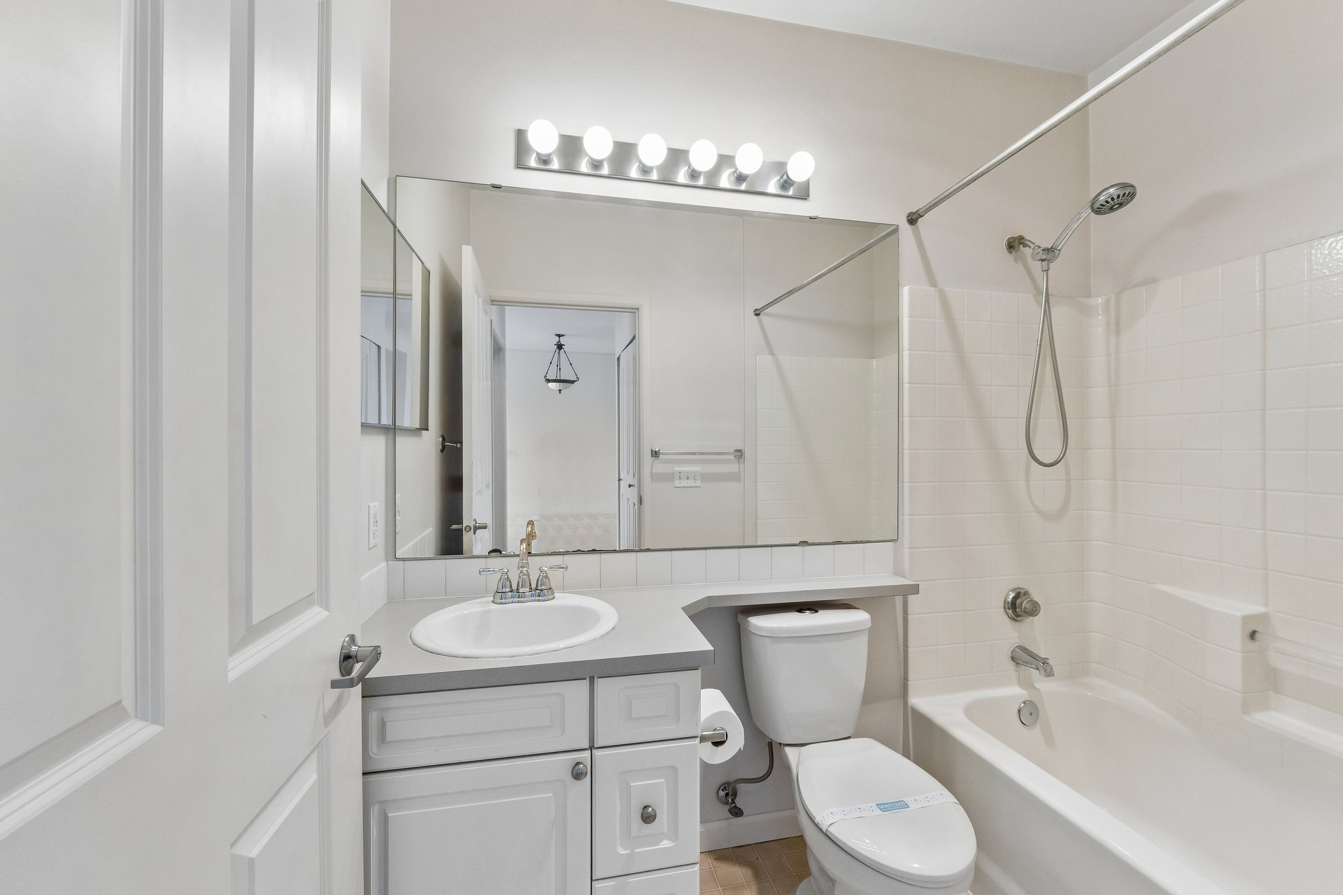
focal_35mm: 15
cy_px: 448
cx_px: 672
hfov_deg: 100.4
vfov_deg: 77.3
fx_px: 559
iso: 400
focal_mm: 10
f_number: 9
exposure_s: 1/30
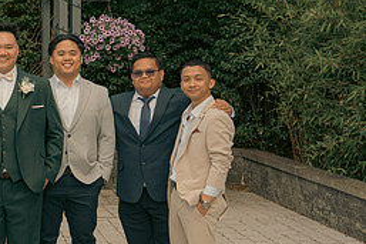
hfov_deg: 26.4
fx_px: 711
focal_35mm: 70
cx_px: -46
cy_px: 101
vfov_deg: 19.4
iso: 125
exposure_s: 1/160
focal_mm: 31
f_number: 5.6
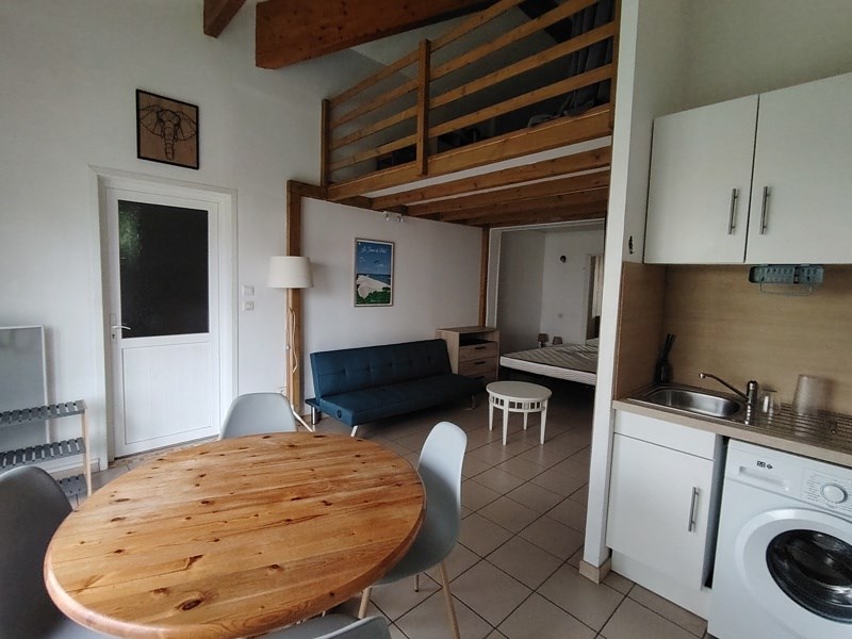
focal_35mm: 17
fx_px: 418
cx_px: 426
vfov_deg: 74.7
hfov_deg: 91.0
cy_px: 320
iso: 181
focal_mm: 1.42
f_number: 2.2
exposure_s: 1/100
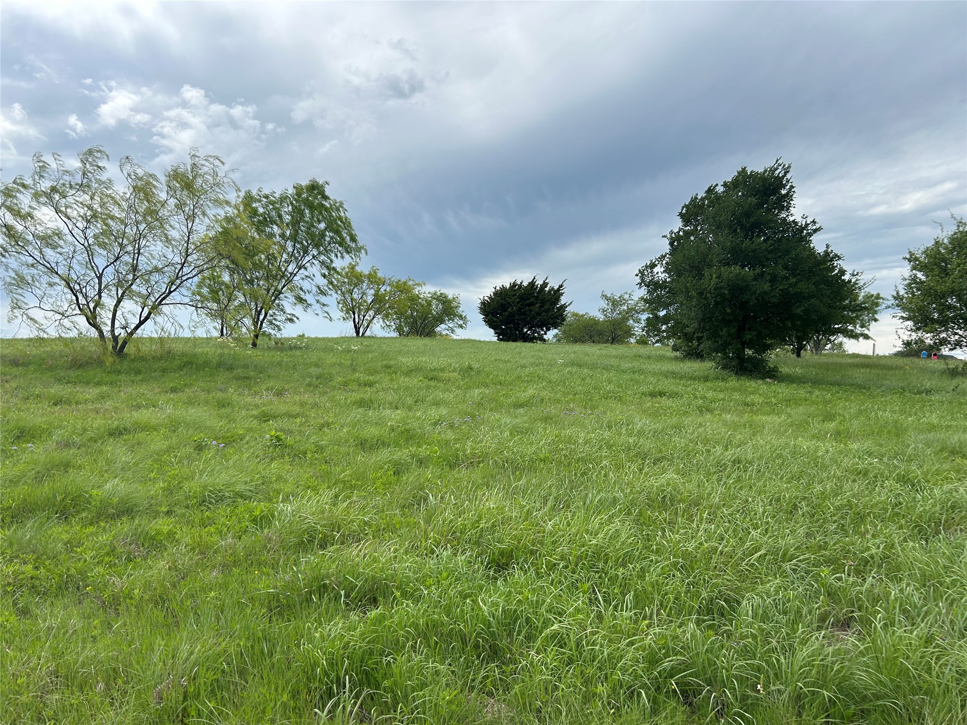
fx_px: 726
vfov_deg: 53.1
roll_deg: -1.9
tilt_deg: +1.5
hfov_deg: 67.3
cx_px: 484
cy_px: 362
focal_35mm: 26
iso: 50
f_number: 1.5
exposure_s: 1/5319
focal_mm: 5.7
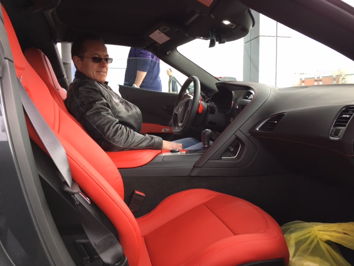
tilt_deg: -3.9
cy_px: 133
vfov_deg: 48.2
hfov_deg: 61.7
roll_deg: +0.0
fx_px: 297
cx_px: 177
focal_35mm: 29
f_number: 2.2
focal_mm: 4.15
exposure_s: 1/120
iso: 40
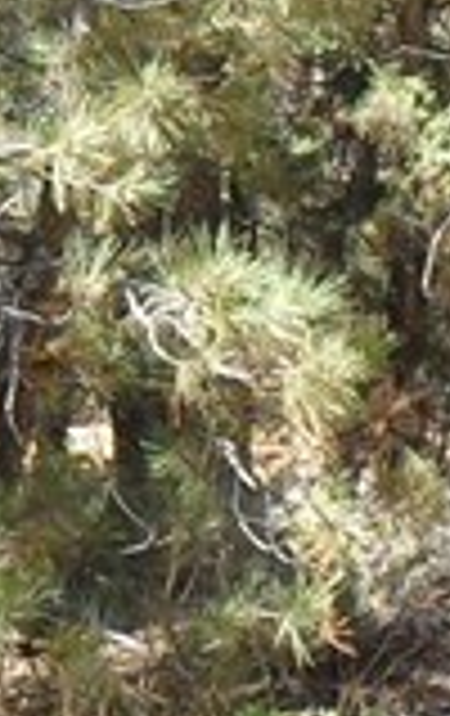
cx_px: 117
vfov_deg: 8.5
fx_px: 4786
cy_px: 594
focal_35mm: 245
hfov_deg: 5.4
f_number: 3.1
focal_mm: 6.3
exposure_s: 1/800
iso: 400
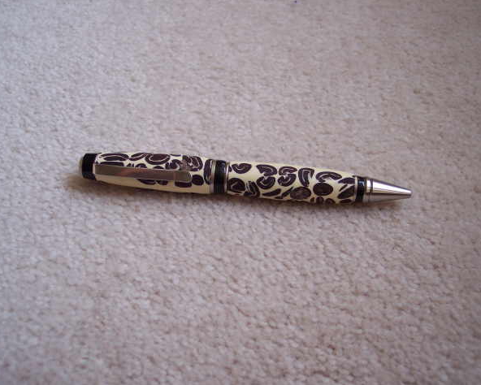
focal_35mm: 40
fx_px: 570
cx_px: 238
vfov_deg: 37.4
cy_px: 192
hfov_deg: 45.8
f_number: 2.8
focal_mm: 8
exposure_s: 1/125
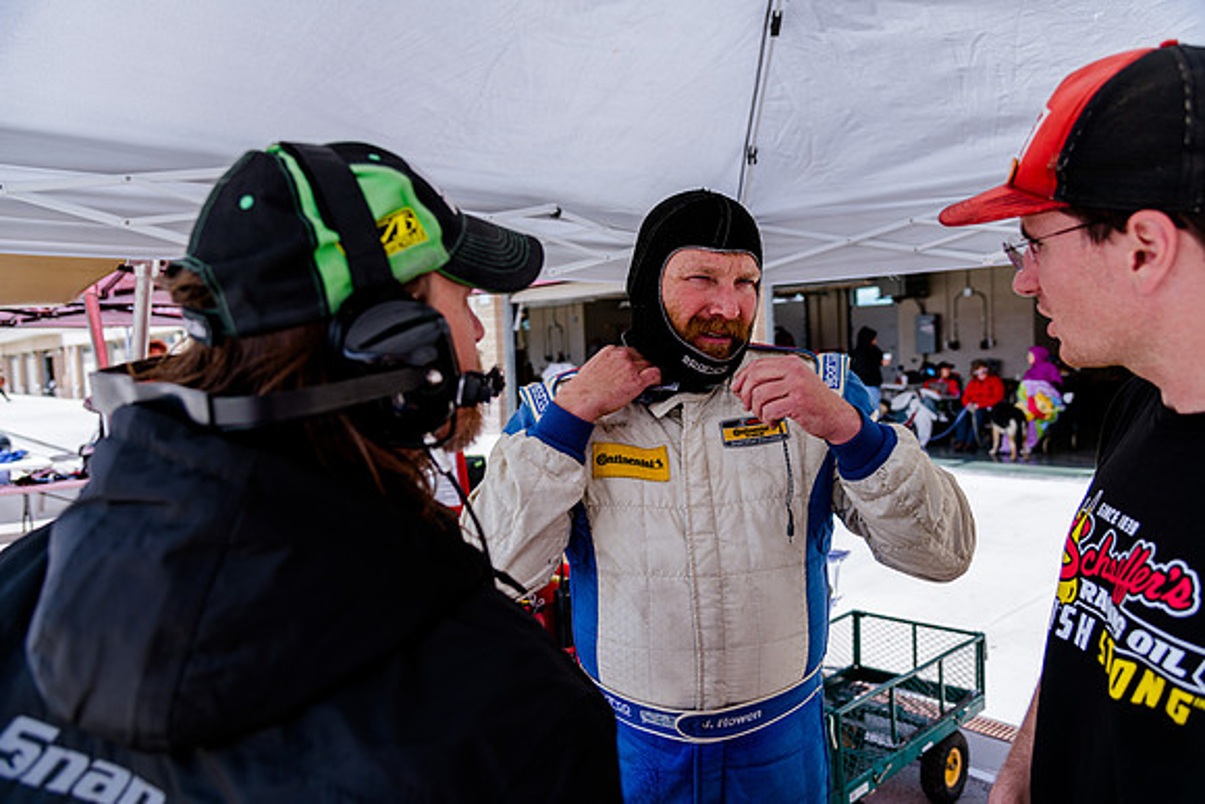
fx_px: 937
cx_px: 602
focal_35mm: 28
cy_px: 402
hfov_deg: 65.5
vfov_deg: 46.4
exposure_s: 1/400
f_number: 4
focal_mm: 28
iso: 64
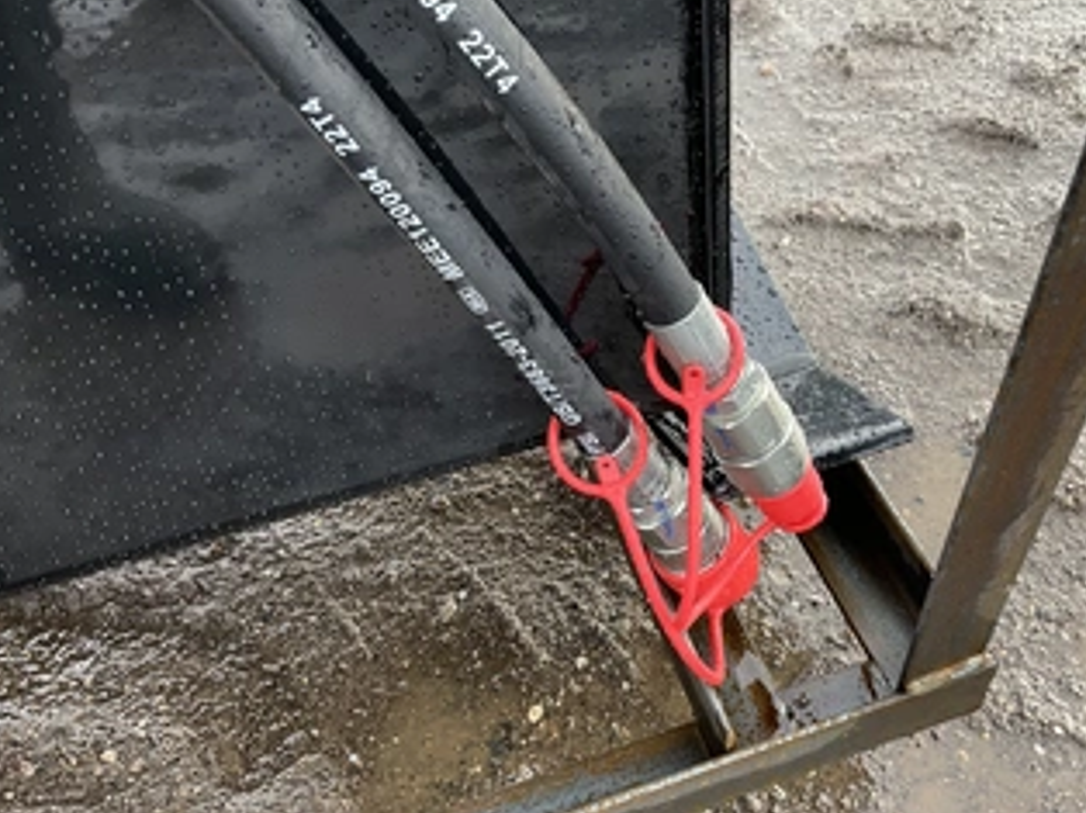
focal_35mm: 37
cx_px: 647
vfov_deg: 38.6
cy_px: 436
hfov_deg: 49.9
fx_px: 1160
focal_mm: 3
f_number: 1.8
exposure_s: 1/122
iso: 40
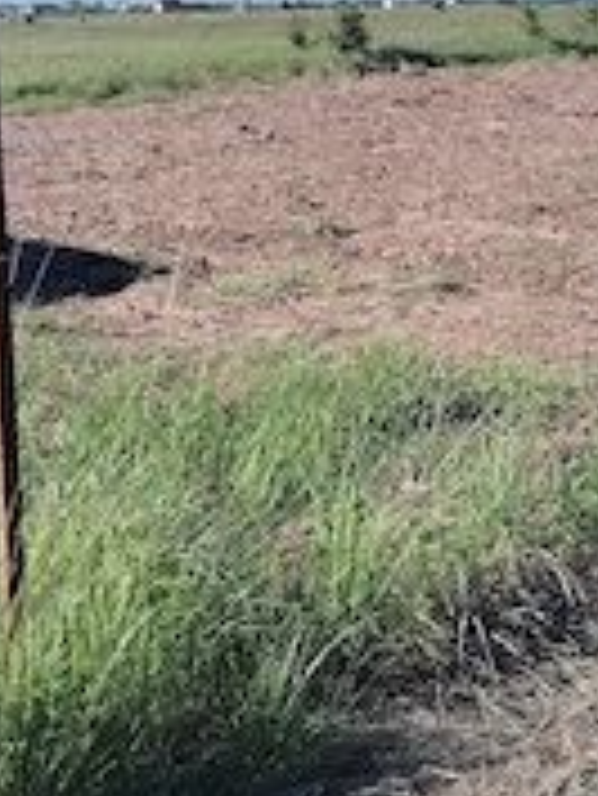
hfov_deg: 23.1
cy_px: 126
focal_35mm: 63
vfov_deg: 29.8
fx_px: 1449
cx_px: 459
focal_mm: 4.22
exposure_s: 1/625
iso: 50
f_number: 1.8
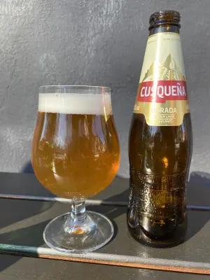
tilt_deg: -7.5
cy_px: 140
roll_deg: -2.5
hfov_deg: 53.1
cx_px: 105
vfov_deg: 67.3
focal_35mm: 26
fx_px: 210
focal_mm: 4.25
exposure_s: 1/326
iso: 32
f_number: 1.8
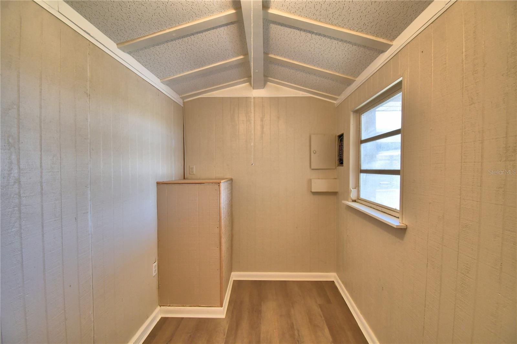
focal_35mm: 15
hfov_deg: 100.4
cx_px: 258
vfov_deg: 77.3
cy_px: 172
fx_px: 215
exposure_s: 1/60
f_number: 4.5
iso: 400
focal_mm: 10
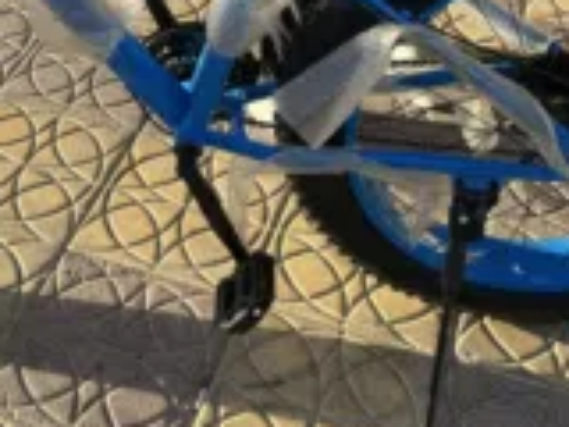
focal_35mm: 65
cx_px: 164
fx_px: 1068
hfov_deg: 29.5
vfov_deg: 22.0
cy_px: 32
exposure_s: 1/894
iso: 50
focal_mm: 5.7
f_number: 1.5
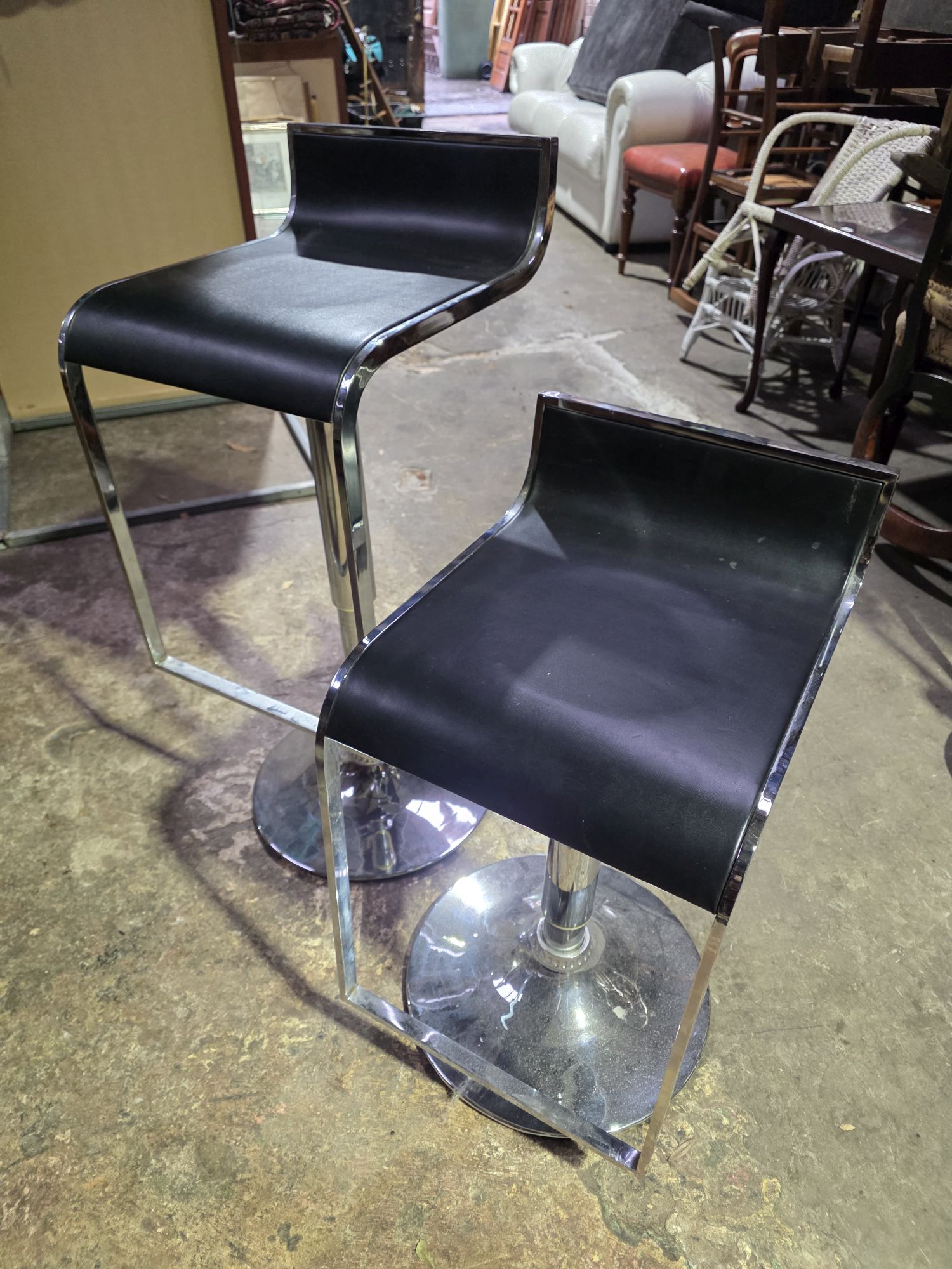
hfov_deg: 58.9
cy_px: 634
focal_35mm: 23
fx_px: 843
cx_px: 476
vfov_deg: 73.9
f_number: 1.7
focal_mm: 6.3
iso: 400
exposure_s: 1/100
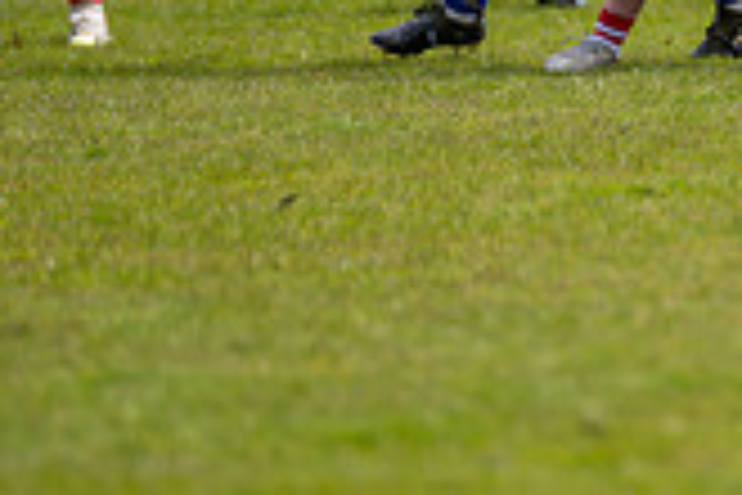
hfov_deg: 2.0
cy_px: -245
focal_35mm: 1052
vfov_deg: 1.3
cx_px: 823
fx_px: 21681
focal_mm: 300
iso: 450
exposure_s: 1/6400
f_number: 2.8
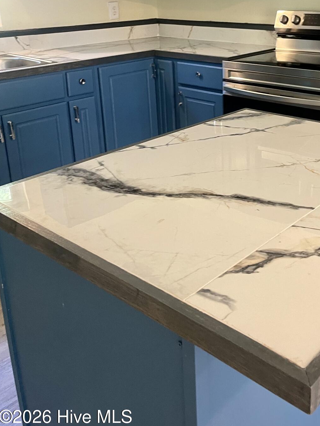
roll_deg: +1.2
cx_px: 234
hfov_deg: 37.9
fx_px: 456
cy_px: 130
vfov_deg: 49.0
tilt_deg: -14.6
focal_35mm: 37
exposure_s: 1/60
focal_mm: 5.1
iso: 200
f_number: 1.6
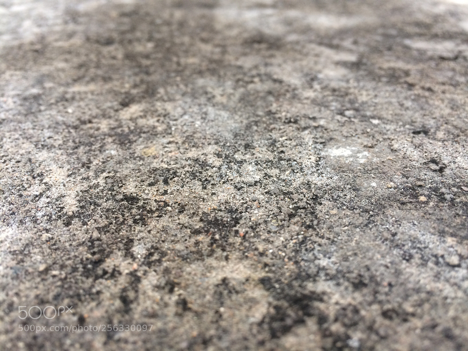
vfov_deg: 48.2
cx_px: 234
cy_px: 176
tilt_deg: -34.9
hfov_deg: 61.7
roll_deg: +0.3
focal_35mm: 29
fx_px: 392
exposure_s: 1/33
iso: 100
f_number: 2.2
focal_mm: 4.15
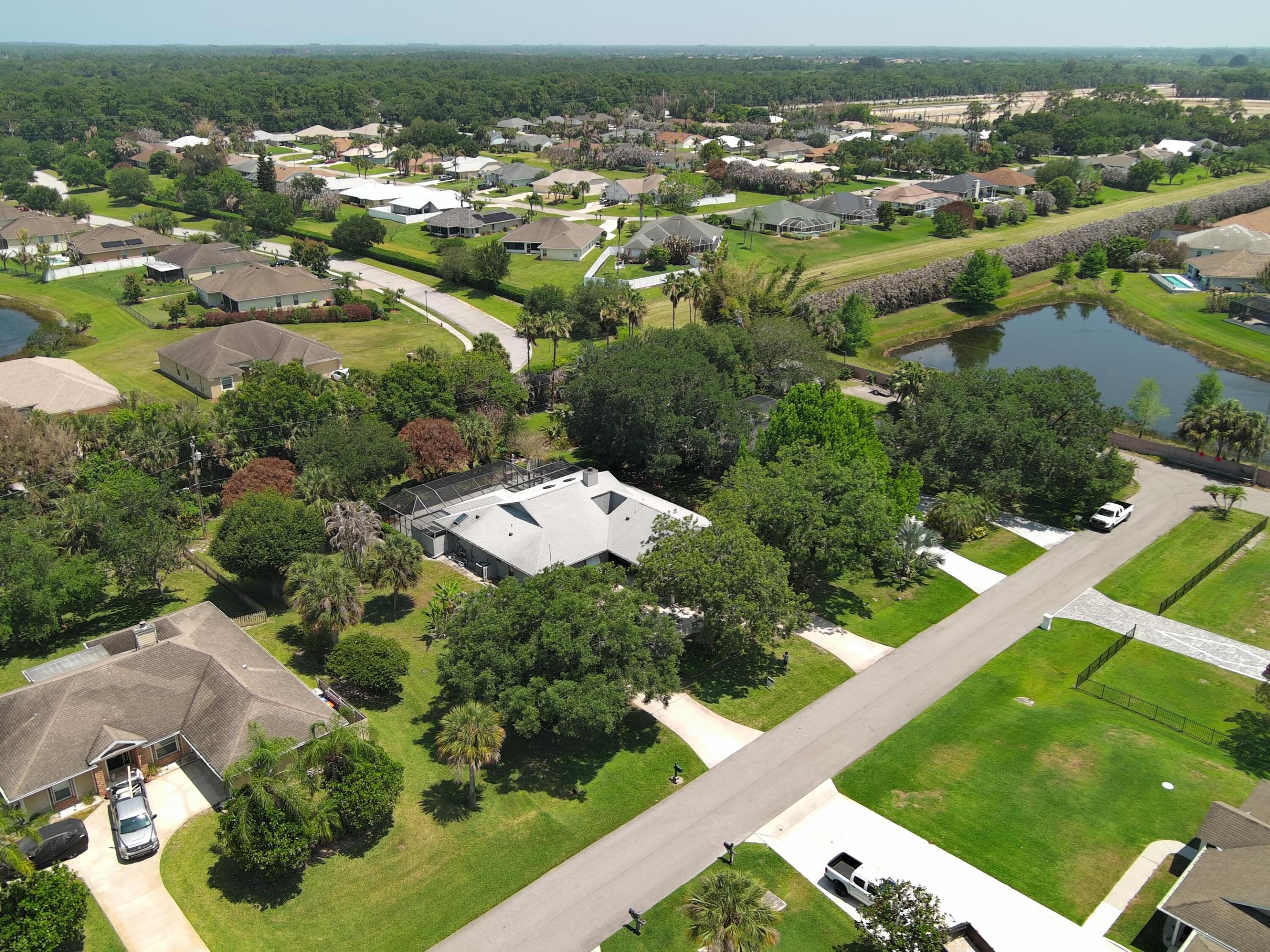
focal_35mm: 28
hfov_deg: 63.4
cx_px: 635
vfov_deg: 49.7
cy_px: 476
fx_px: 1027
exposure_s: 1/575
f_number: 2.8
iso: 100
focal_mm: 10.6
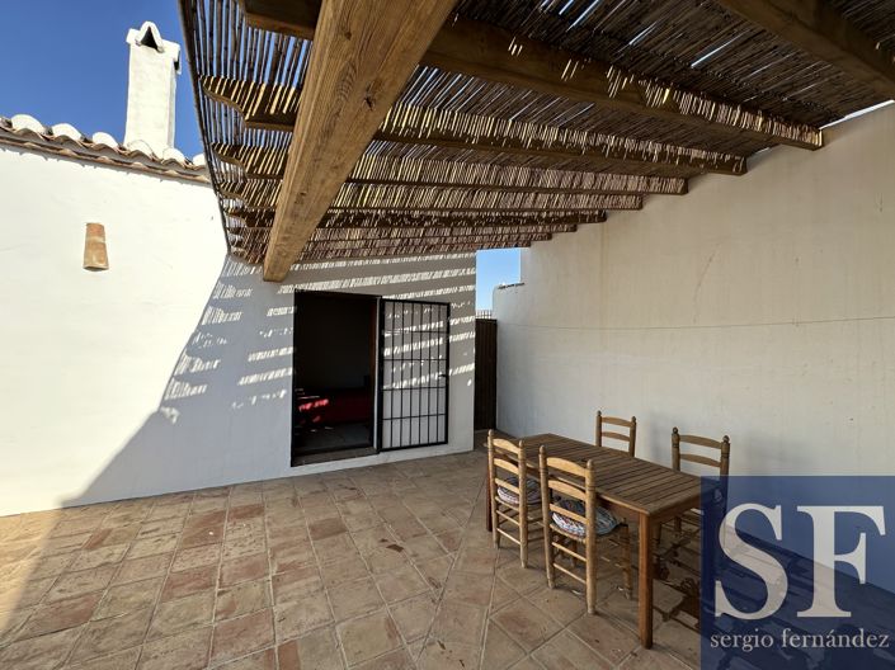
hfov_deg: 102.1
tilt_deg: +0.8
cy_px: 335
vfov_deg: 85.6
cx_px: 448
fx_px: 362
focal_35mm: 14
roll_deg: -0.8
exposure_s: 1/550
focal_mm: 2.22
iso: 40
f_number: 2.2
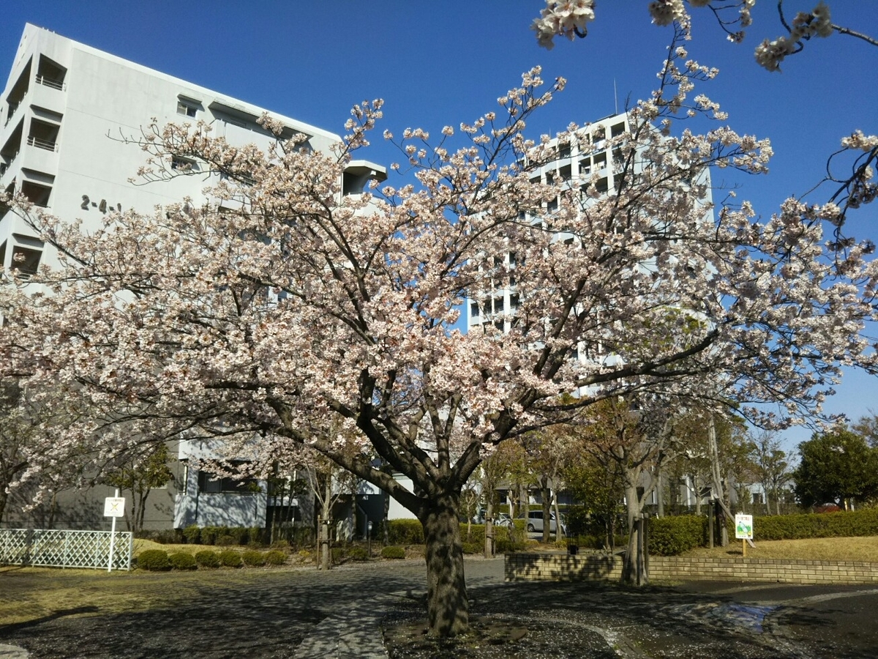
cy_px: 330
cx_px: 439
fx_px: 761
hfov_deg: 60.0
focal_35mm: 30
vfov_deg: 46.8
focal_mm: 4
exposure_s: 1/1373
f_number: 2.2
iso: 25
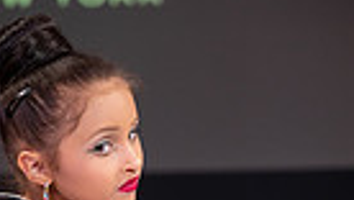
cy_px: 551
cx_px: 14
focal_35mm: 426
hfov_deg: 5.1
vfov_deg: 2.8
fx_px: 4003
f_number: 5.6
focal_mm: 125
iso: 2000
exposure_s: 1/400
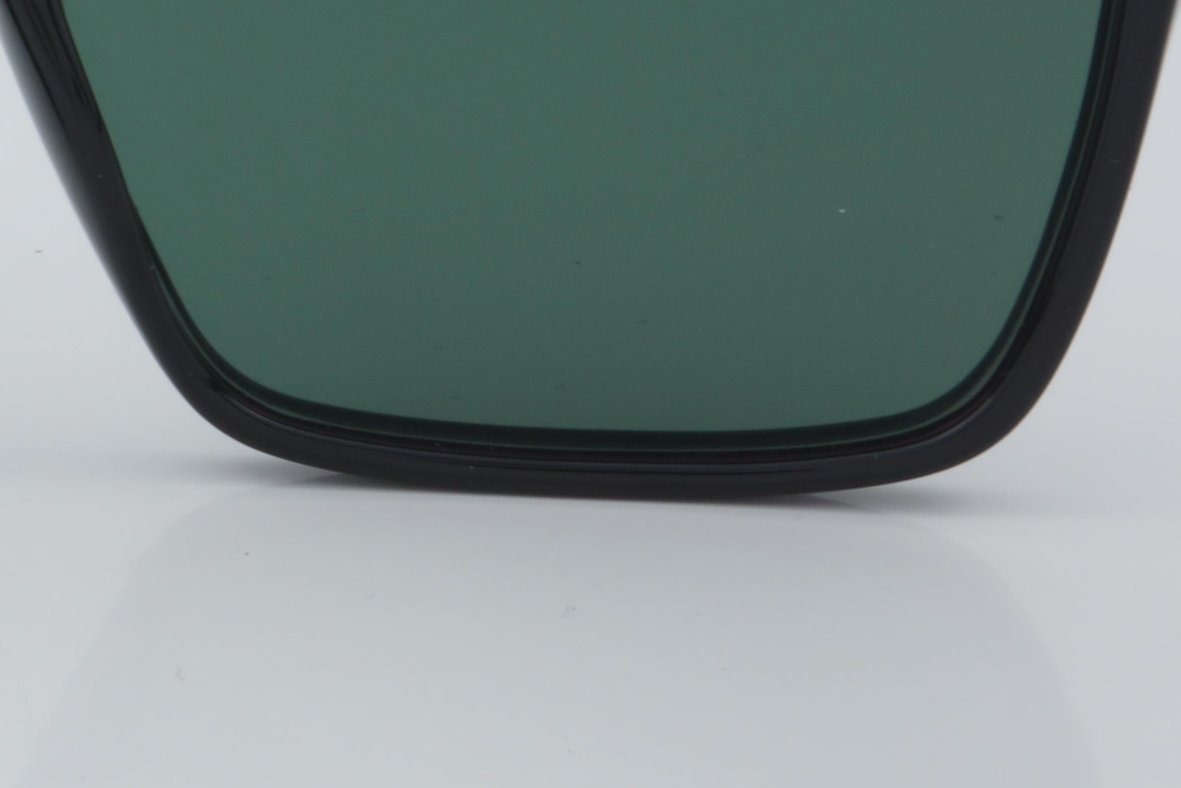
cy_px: 63
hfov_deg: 10.2
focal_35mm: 200
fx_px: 6568
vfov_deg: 6.8
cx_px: -125
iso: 100
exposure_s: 1/4
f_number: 32
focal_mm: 55
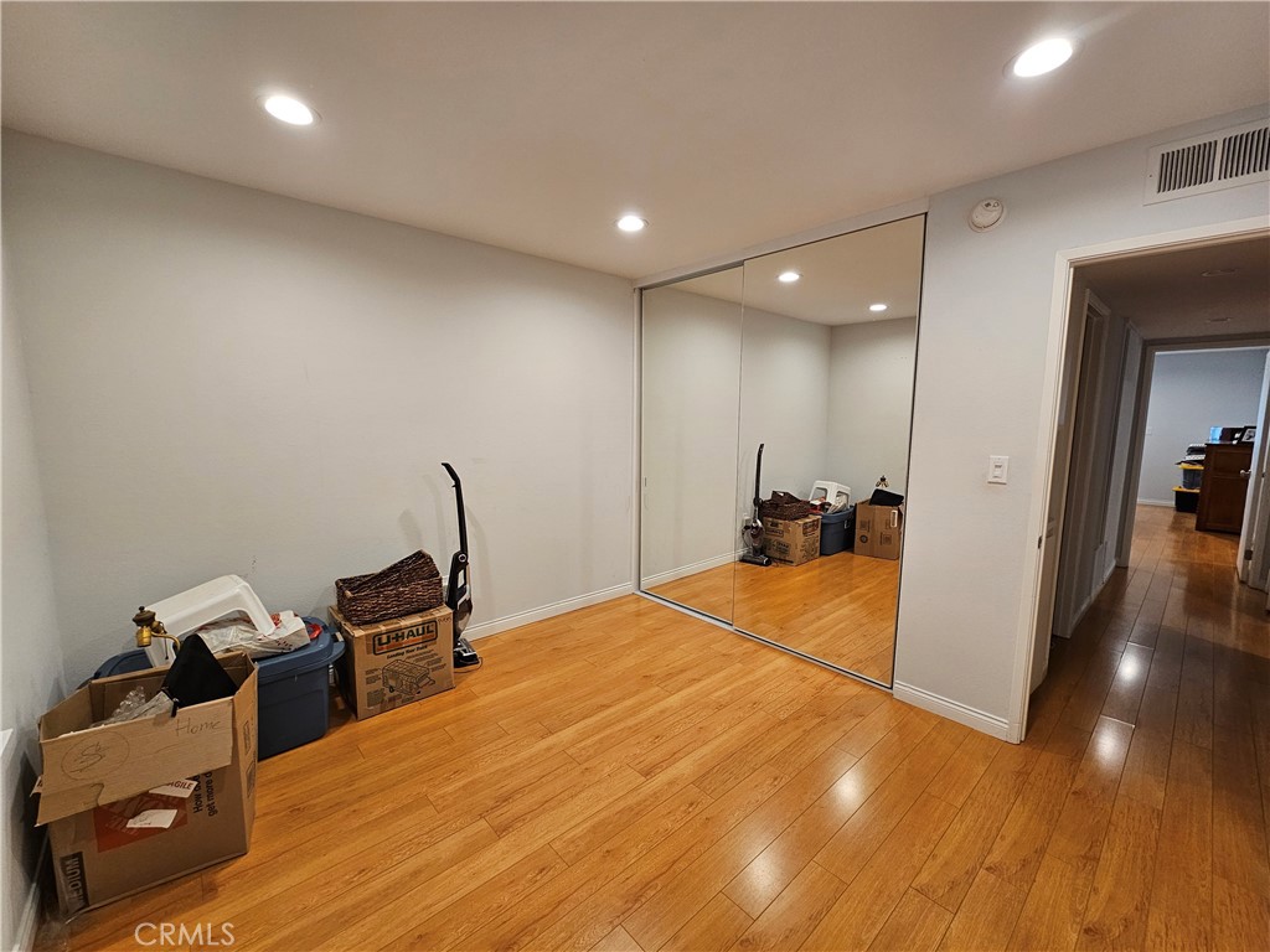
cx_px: 635
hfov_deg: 106.2
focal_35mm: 13
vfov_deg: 89.9
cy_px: 476
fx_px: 477
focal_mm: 2.2
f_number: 2.2
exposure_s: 1/60
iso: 125
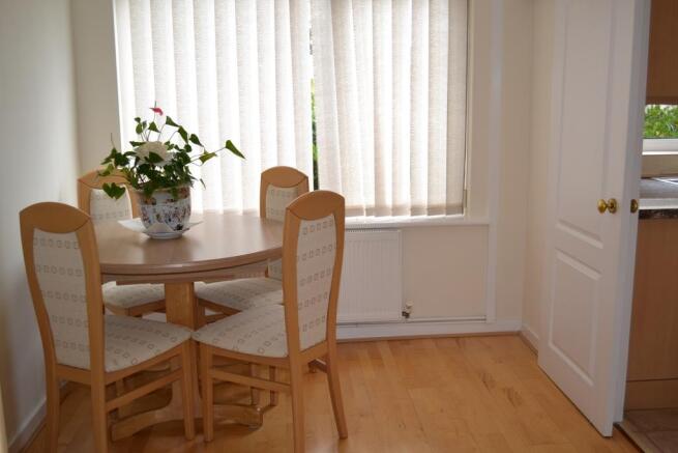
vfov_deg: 36.9
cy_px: 226
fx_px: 678
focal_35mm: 36
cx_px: 339
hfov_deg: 53.1
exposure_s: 1/125
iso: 160
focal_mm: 24
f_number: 4
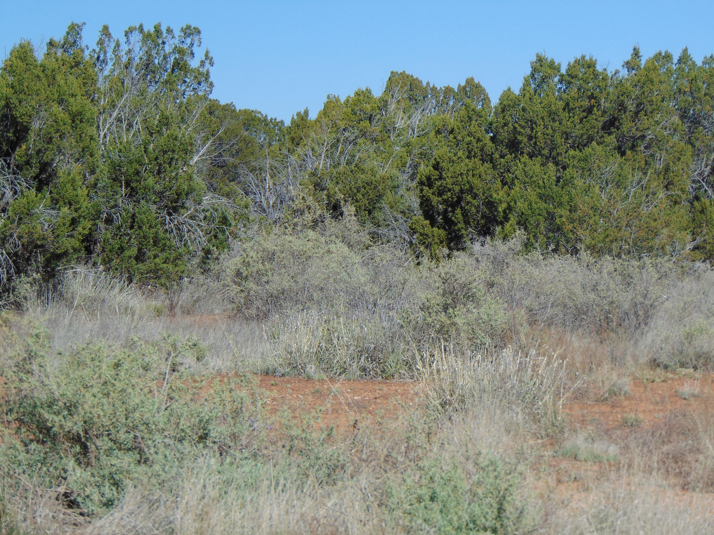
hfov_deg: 12.0
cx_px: 358
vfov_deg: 9.0
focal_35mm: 165
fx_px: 3403
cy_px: 267
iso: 80
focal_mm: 29.5
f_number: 4
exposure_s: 1/800
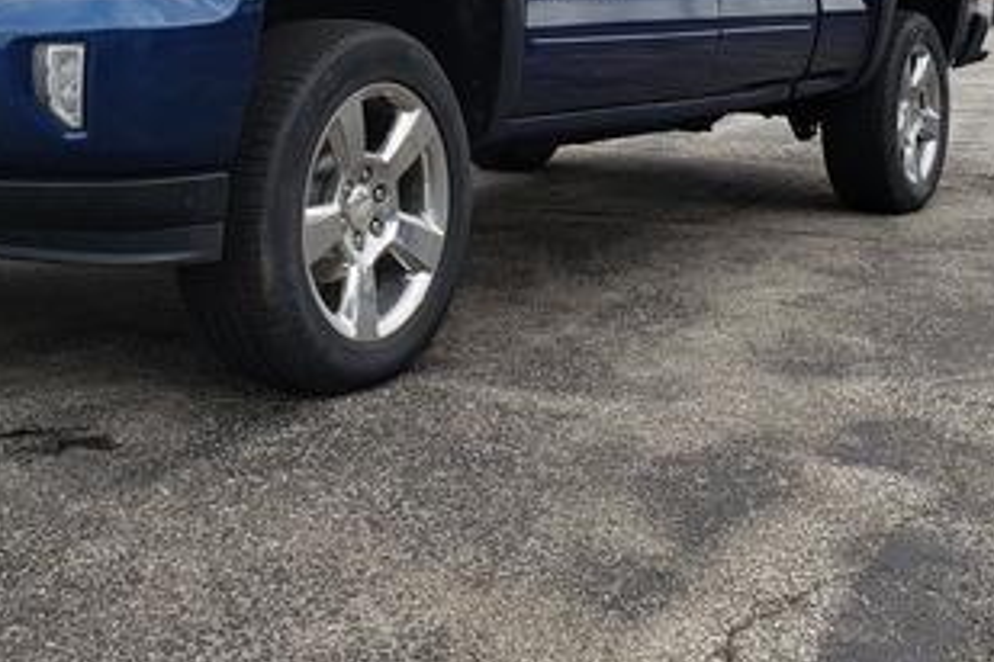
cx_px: 293
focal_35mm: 56
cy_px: 3
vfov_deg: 23.2
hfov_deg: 35.1
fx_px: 1546
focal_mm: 4.3
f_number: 2.4
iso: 50
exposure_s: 1/681
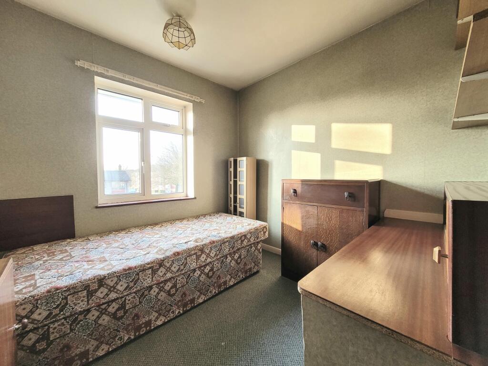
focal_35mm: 13
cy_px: 183
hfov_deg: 106.2
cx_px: 244
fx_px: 183
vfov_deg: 89.9
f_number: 2.2
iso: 125
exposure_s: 1/50
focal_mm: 1.74
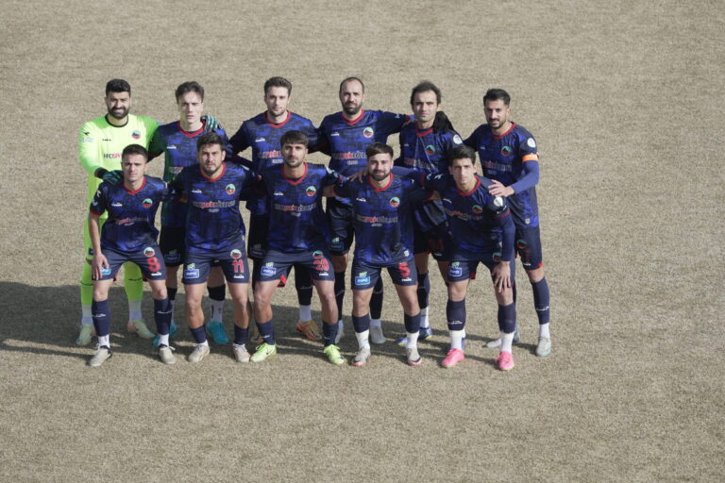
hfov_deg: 8.4
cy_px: 242
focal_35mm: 244
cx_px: 362
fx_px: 4914
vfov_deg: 5.6
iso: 250
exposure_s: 1/1000
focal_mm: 244
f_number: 5.6
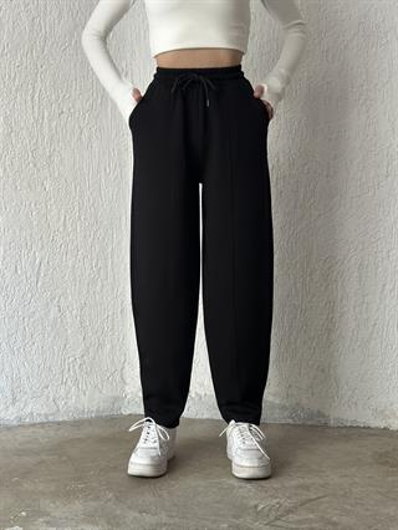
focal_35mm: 48
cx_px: 199
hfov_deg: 30.3
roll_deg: -0.3
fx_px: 735
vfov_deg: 39.6
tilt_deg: -1.8
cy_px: 265
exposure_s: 1/60
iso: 250
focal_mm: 6.86
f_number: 1.78
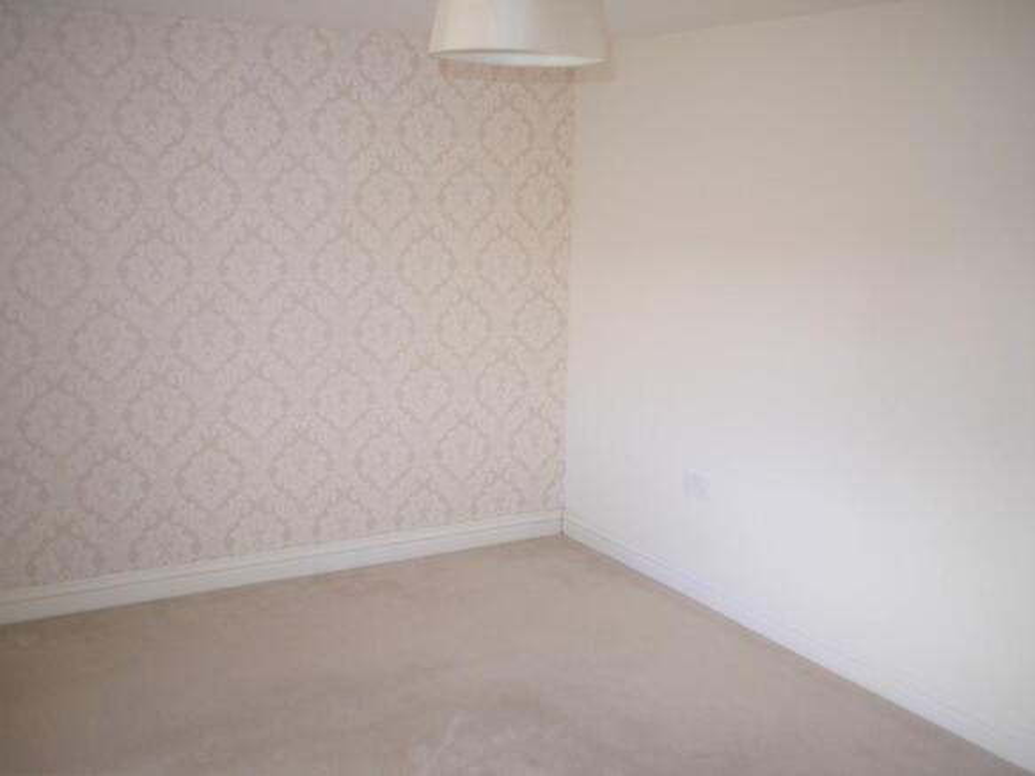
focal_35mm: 40
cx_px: 518
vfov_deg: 35.9
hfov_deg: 46.8
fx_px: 1196
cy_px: 388
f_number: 1.7
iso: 100
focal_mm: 20
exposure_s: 1/125
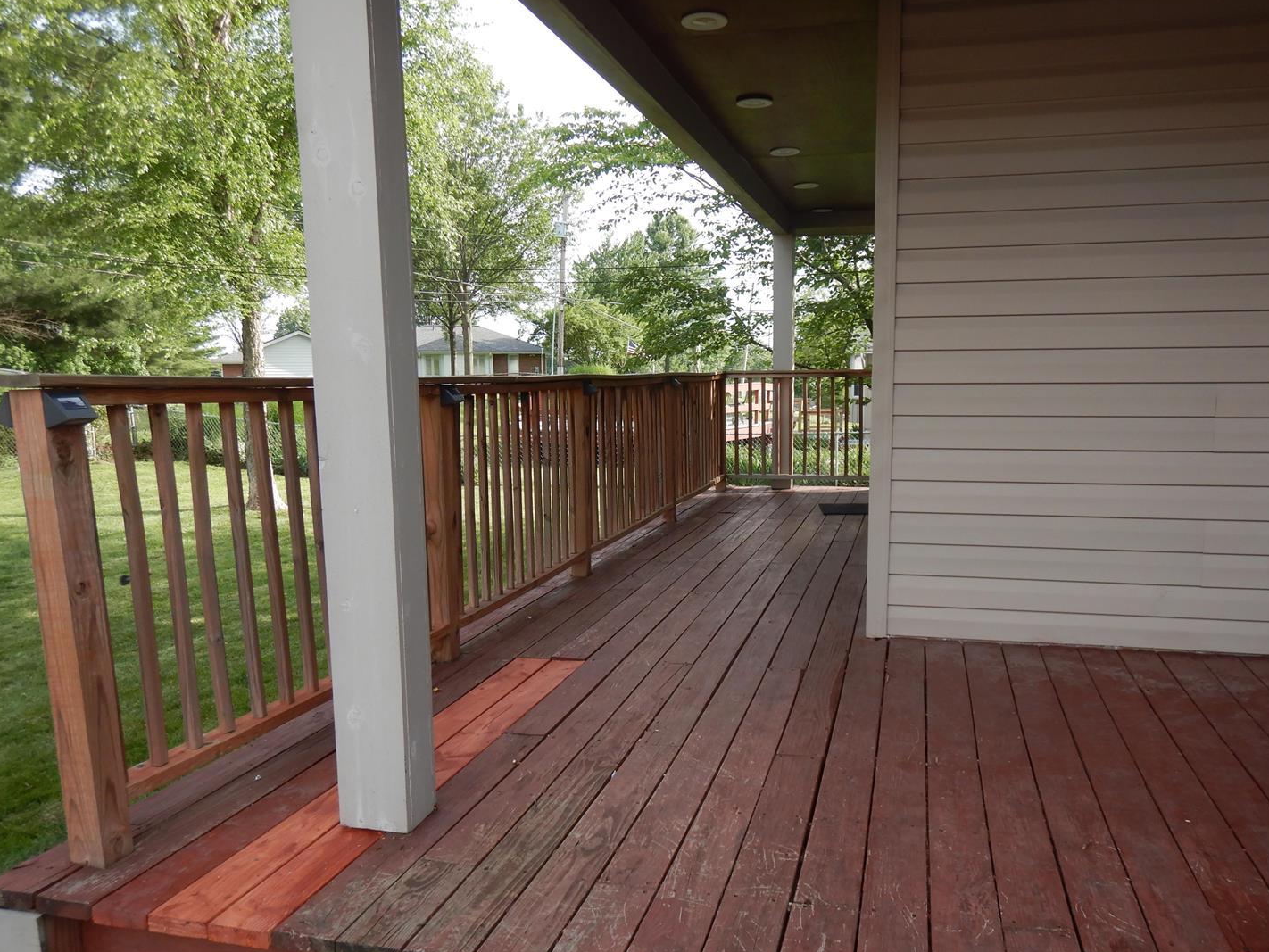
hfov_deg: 65.2
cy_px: 526
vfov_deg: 51.3
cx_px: 696
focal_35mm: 27
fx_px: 990
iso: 125
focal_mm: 4.3
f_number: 2.8
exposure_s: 1/400
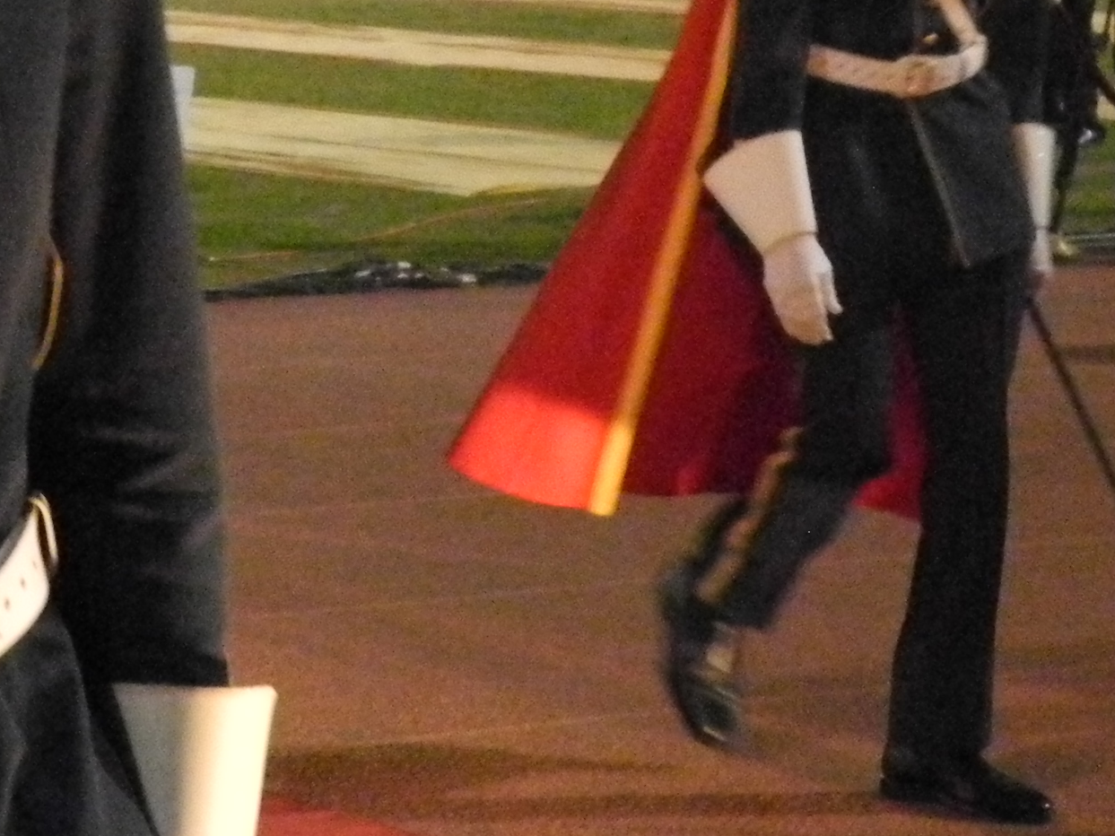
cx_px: -275
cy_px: -45
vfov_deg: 8.2
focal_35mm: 179
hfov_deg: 10.8
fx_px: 5765
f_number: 3.5
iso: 1600
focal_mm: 13
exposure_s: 1/46
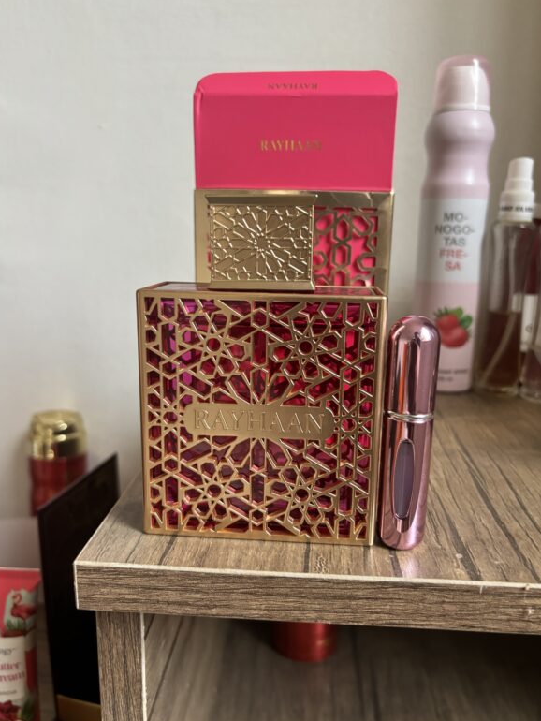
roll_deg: -2.4
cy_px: 370
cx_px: 273
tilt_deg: -12.9
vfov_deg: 65.3
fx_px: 562
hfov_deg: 51.4
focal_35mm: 27
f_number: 1.6
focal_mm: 5.96
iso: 320
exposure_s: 1/60
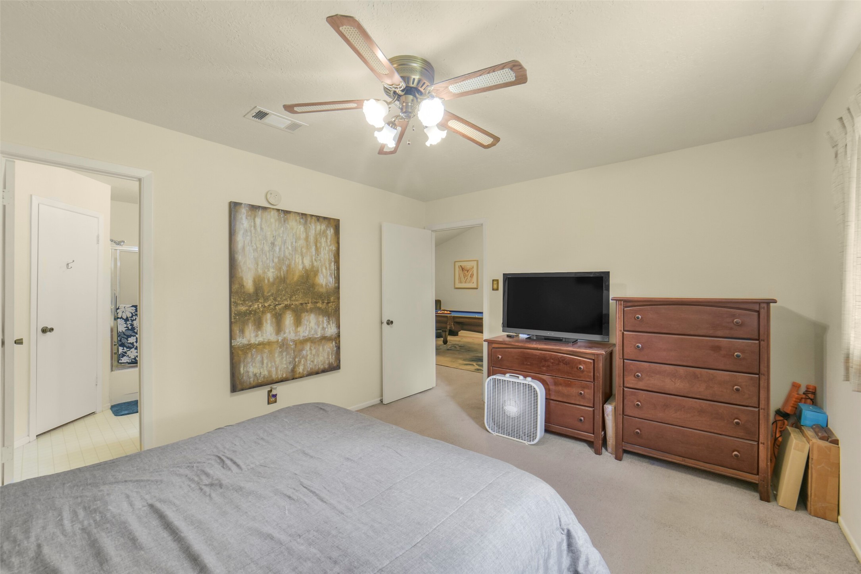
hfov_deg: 104.2
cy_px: 287
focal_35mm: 14
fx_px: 335
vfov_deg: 81.2
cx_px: 430
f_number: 11
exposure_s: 1/4
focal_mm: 14
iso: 500
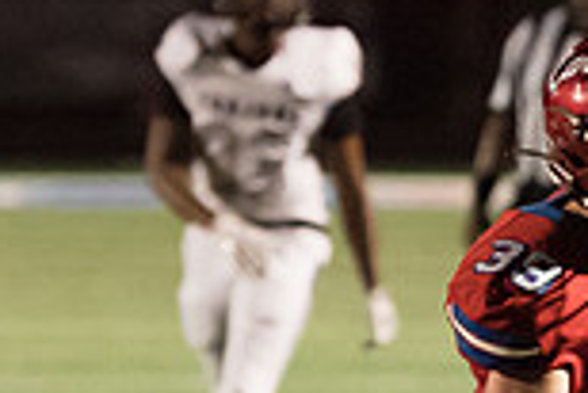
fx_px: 13978
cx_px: 552
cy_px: 348
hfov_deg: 2.4
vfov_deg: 1.6
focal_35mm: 855
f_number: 2.8
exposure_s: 1/1250
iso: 12800
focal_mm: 142
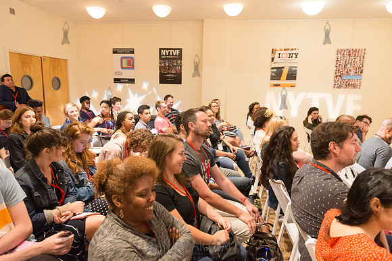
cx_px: 196
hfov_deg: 73.7
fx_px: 261
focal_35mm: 24
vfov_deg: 53.2
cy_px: 130
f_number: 4
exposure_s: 1/40
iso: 2500
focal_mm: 24
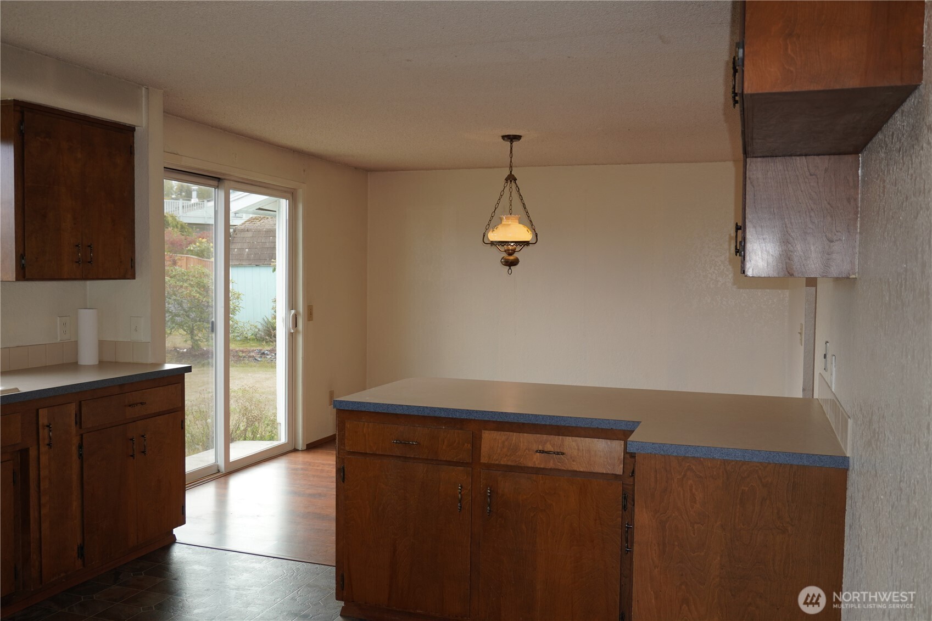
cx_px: 466
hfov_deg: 55.1
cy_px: 310
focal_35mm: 34
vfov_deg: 38.4
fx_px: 893
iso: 100
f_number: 4.5
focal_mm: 23
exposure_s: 1/60
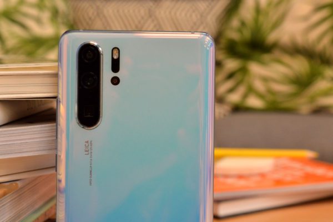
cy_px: 111
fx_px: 762
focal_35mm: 82
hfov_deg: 24.6
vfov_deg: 16.5
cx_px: 166
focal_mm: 55
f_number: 10
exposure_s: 1/320
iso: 1600
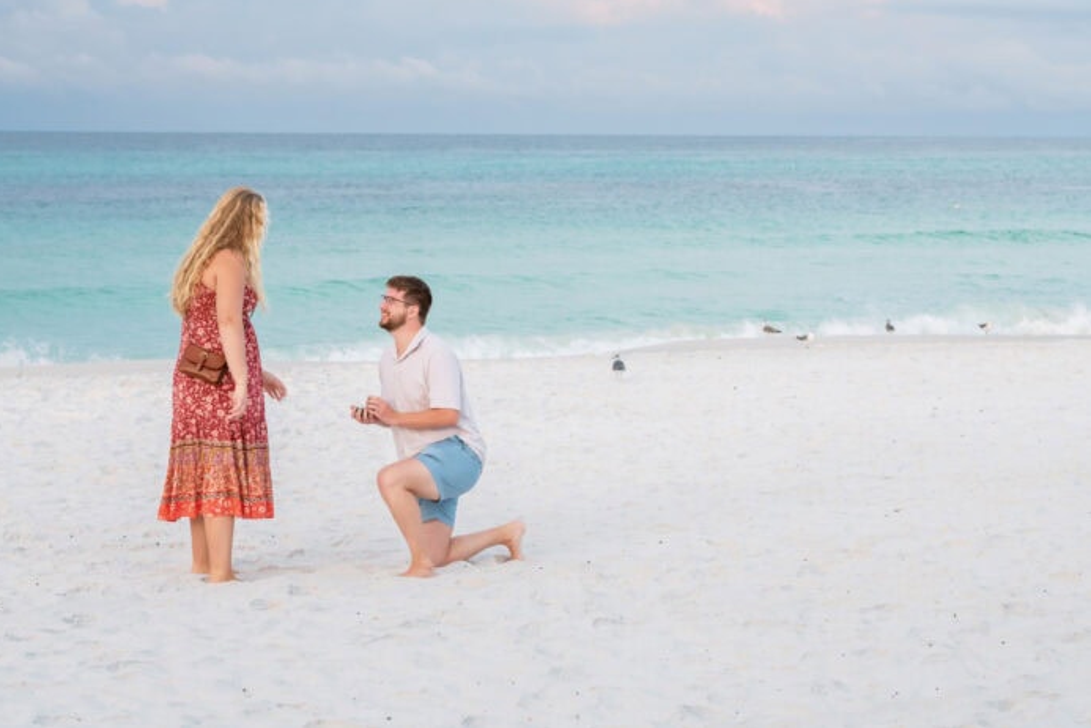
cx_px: 542
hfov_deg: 20.2
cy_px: 362
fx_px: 3061
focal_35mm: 101
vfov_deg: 13.6
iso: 640
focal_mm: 100
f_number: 7.1
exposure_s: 1/250
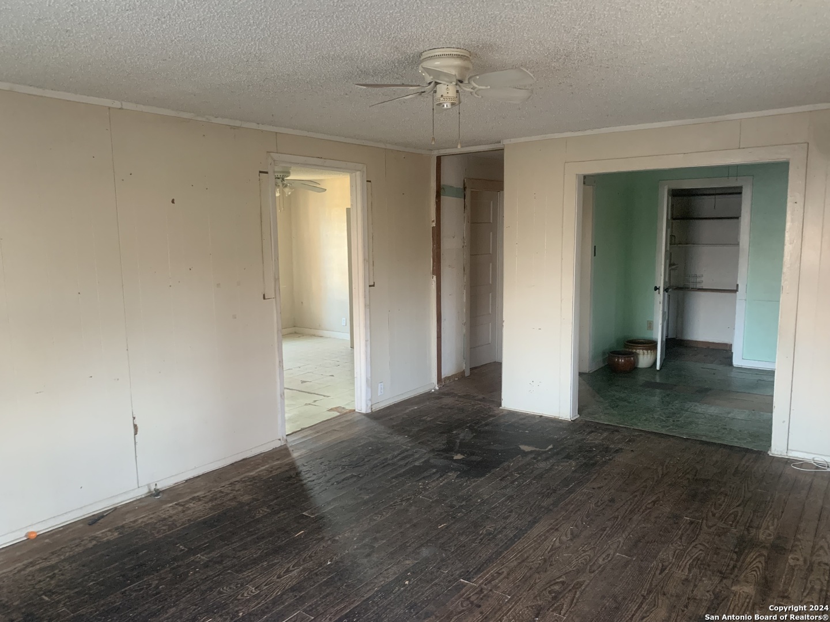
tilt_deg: -7.2
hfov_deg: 67.3
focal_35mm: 26
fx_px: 623
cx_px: 415
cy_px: 311
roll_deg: +0.8
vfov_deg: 53.1
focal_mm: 4.25
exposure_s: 1/53
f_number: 1.8
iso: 400
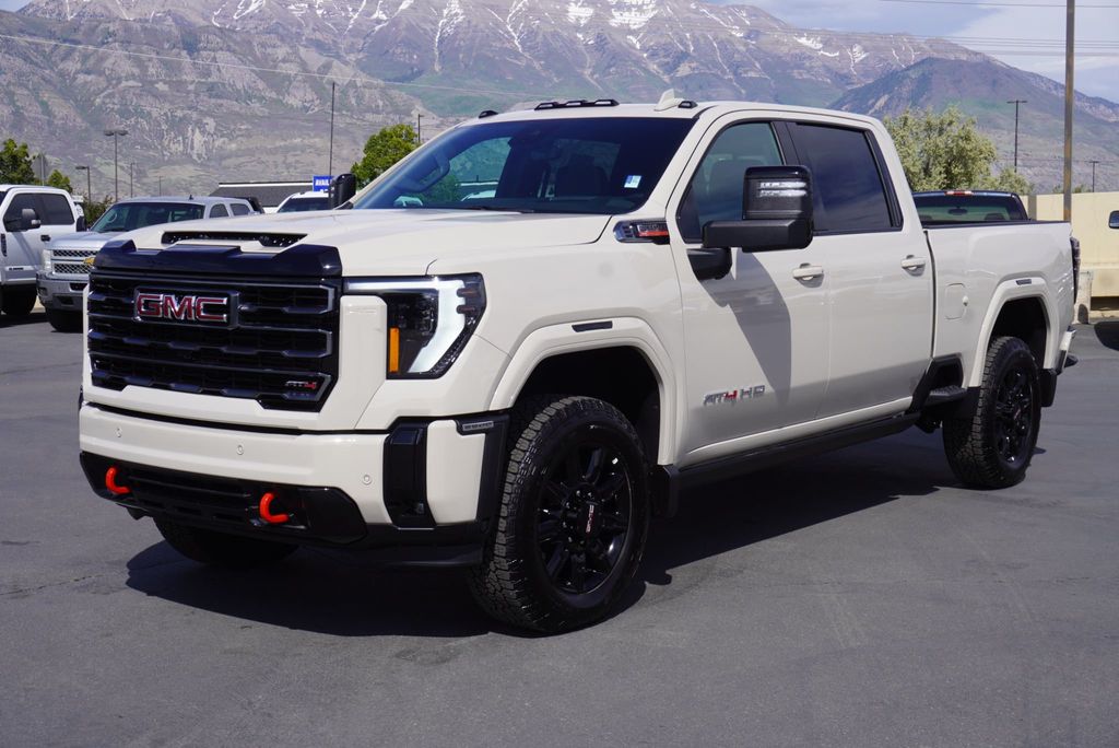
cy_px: 374
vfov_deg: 28.1
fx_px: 1493
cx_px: 560
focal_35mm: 48
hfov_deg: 41.1
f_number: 11
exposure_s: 1/200
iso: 100
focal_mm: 32
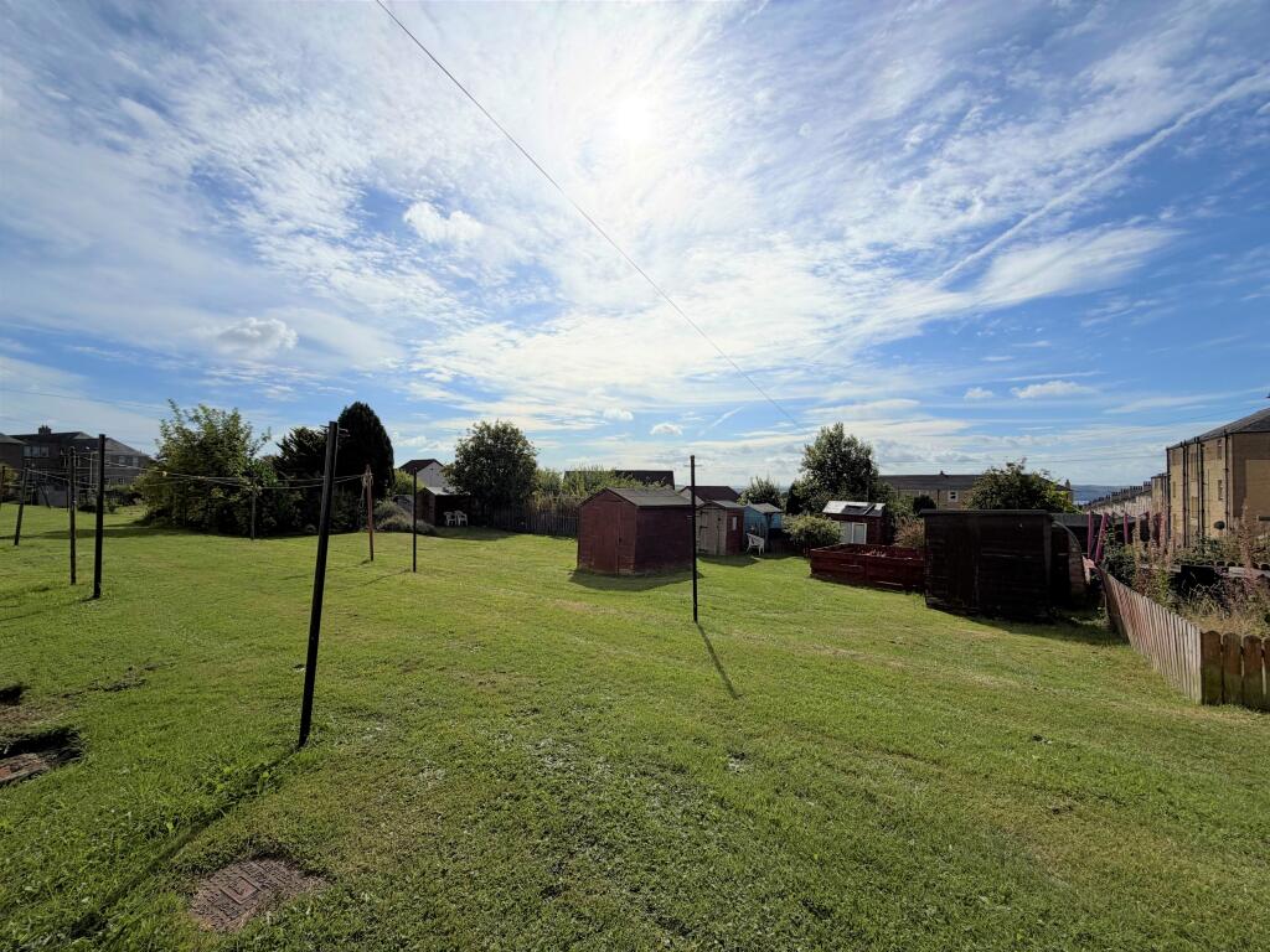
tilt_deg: +1.4
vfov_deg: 85.7
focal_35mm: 14
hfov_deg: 102.1
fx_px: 514
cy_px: 476
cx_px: 635
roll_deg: +0.1
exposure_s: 1/2976
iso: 20
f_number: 2.2
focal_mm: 2.22
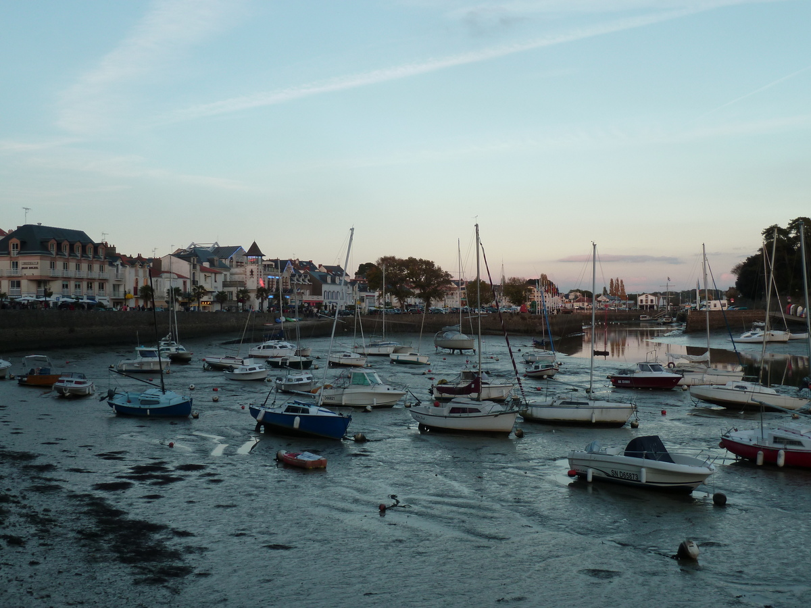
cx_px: 406
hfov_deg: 44.8
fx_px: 984
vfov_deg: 34.3
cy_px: 304
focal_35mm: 42
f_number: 3.7
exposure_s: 1/100
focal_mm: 6.9
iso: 80
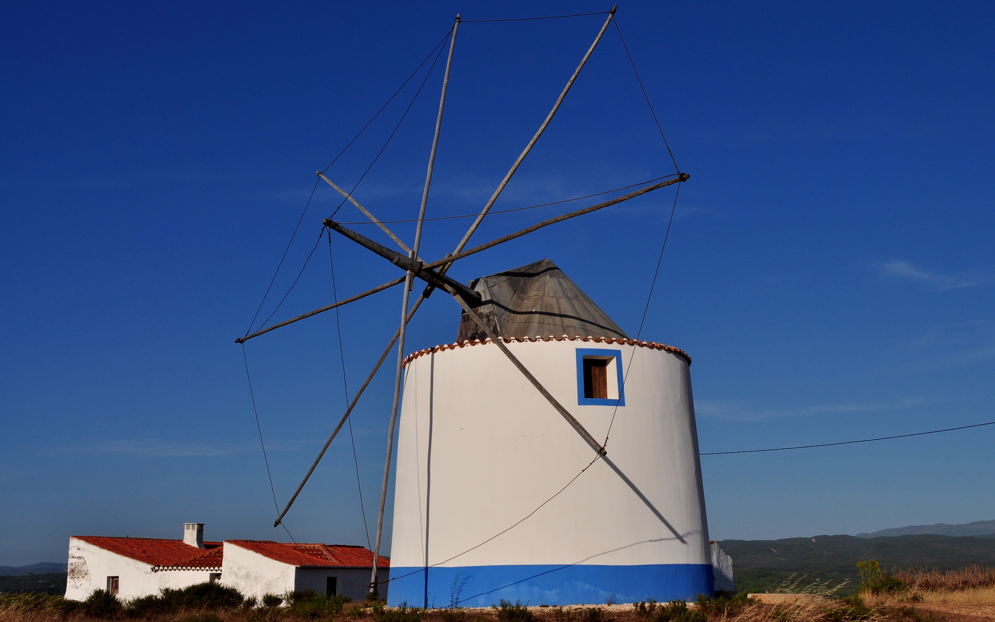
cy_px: 307
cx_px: 503
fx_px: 1112
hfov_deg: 48.2
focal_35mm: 41
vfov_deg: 31.2
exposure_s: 1/640
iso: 200
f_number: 13
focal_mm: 26
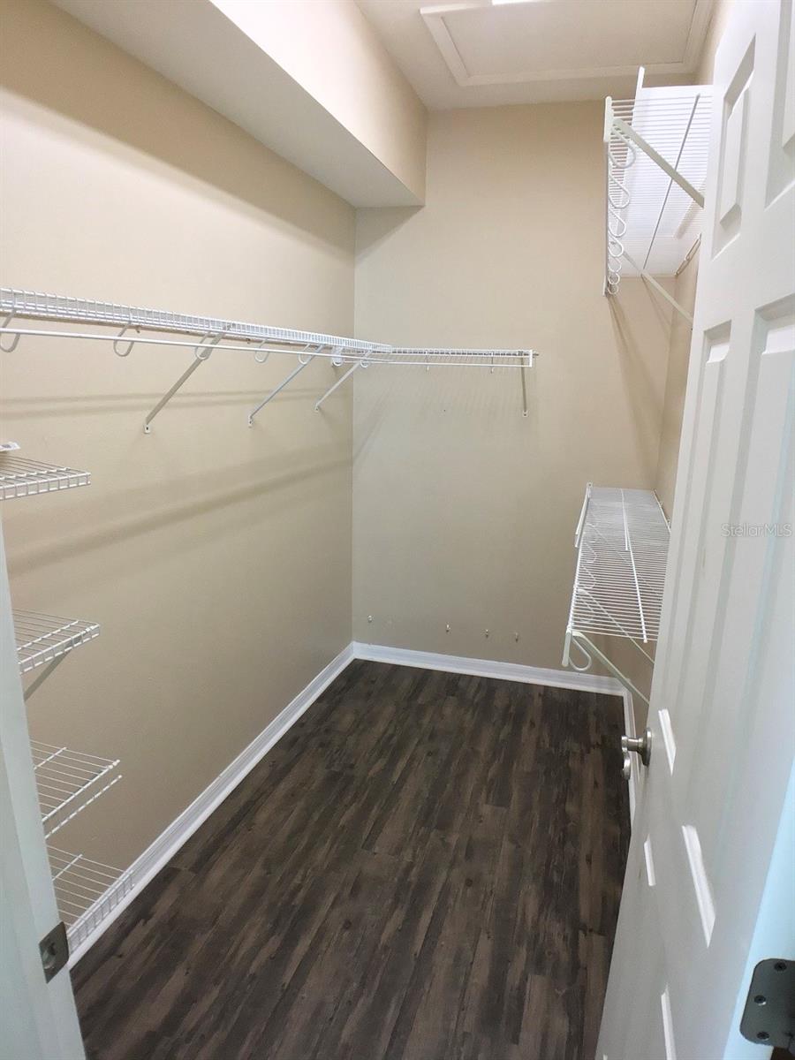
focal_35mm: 31
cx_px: 398
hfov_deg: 45.4
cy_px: 530
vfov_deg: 58.4
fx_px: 949
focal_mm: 3.3
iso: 100
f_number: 2.4
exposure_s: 1/30
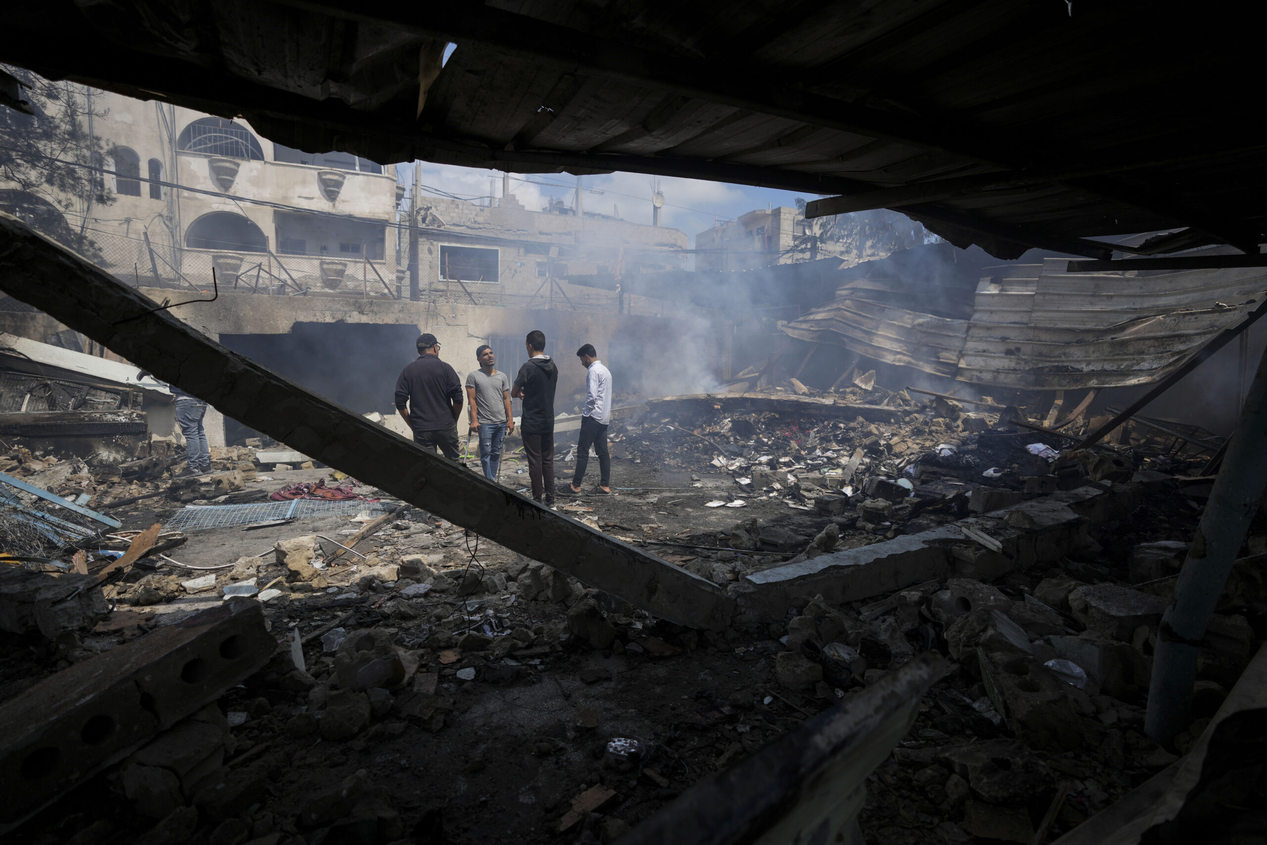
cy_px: 422
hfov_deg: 96.7
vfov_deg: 73.8
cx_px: 634
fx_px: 563
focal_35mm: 16
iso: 160
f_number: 2.8
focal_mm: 16
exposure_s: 1/3200
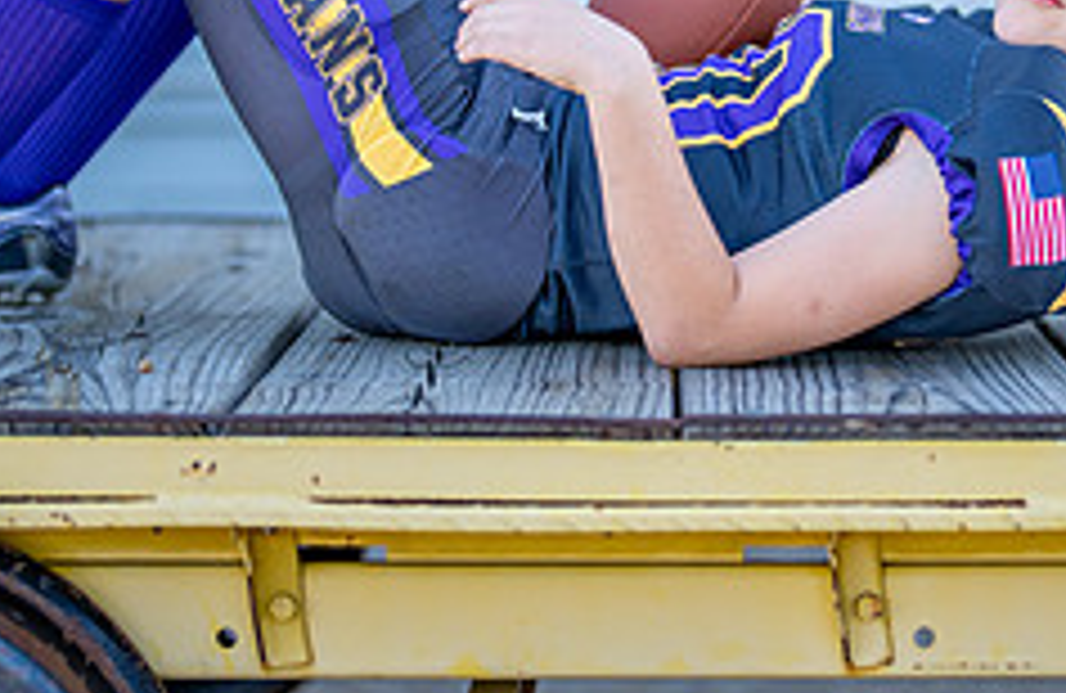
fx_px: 3937
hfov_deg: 15.3
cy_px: 64
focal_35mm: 134
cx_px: 810
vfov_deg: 10.0
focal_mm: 50
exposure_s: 1/2000
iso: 100
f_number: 1.2
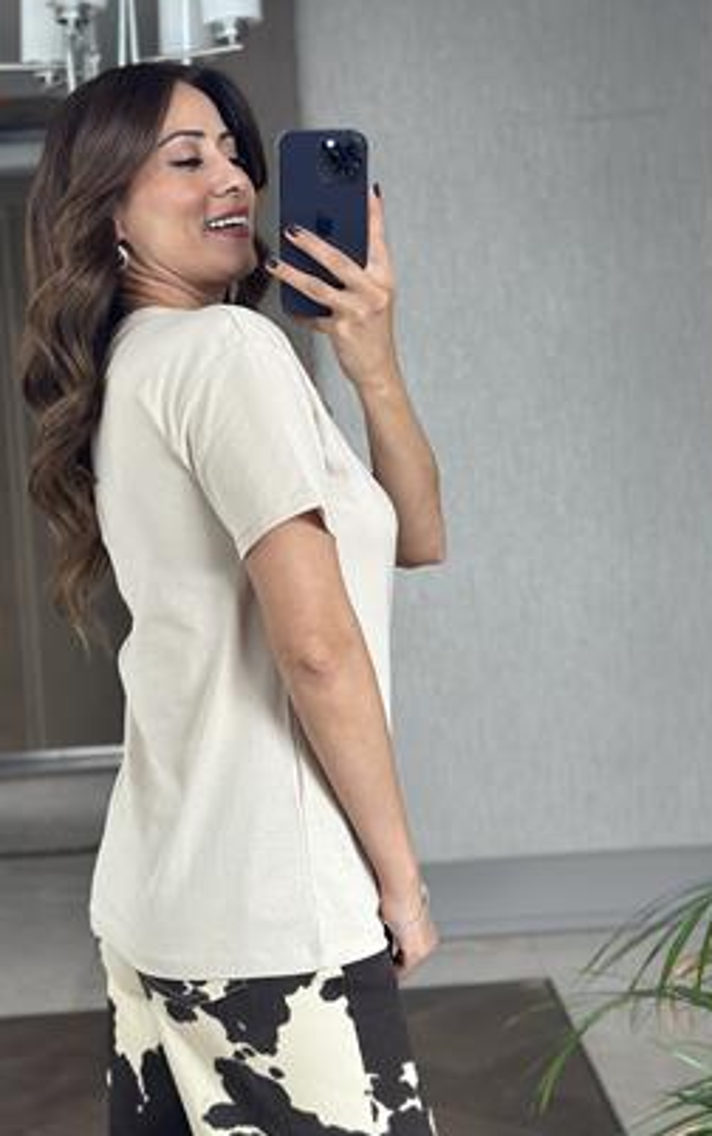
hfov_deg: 20.3
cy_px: 596
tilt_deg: -19.3
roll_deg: +3.2
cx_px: 288
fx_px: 1983
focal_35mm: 64
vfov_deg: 32.0
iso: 160
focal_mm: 6.86
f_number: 1.78
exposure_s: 1/60
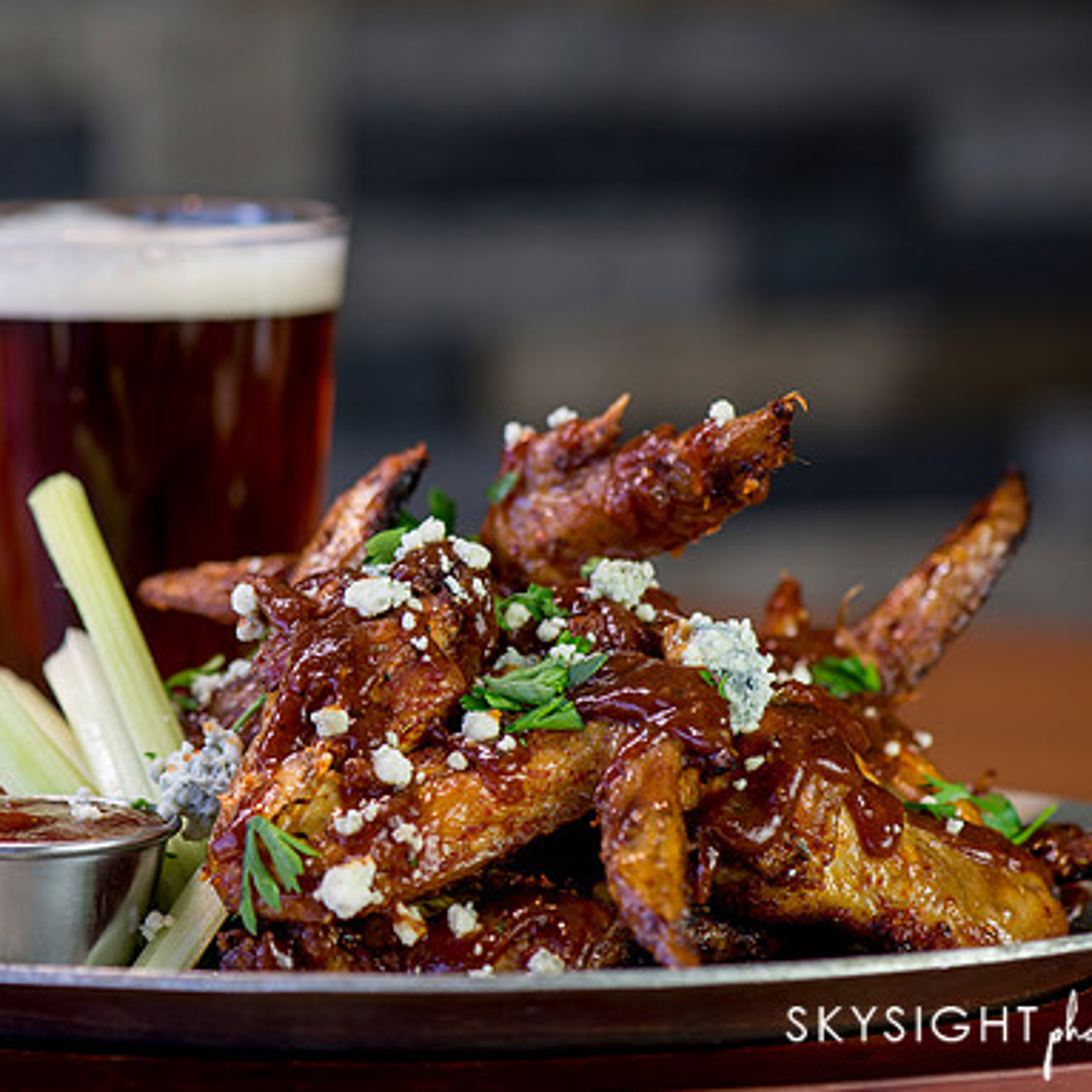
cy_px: 543
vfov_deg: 12.9
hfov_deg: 12.9
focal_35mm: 135
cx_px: 459
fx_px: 4818
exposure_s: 1/100
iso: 320
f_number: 5
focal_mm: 105
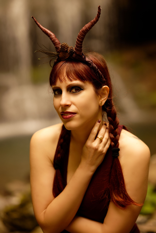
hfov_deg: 16.1
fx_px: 552
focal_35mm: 85
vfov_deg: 23.9
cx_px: 78
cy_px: 116
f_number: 2
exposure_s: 1/125
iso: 100
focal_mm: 85
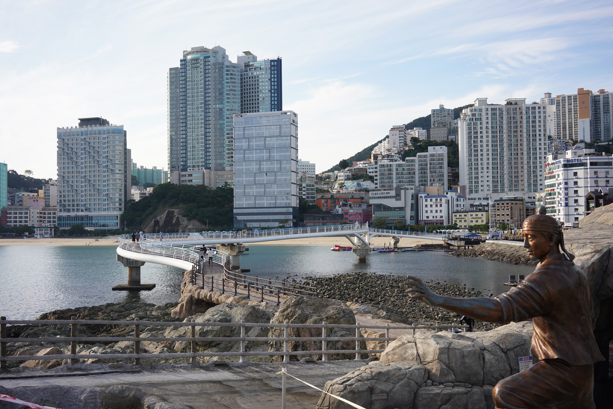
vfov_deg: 37.9
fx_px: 596
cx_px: 306
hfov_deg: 54.4
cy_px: 204
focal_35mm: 35
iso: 100
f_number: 7.1
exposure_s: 1/160
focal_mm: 35
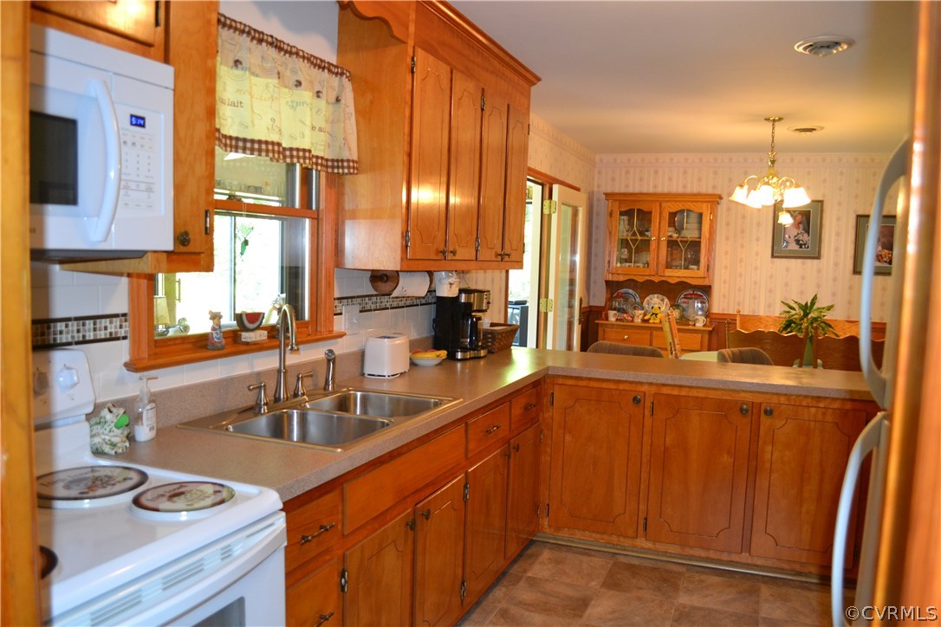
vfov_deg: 47.9
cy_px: 314
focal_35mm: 27
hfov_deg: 67.4
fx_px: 706
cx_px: 470
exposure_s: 1/60
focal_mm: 18
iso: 1000
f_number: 3.5
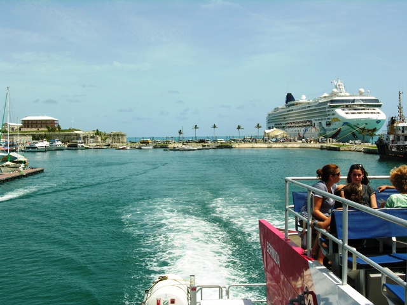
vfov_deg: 34.3
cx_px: 204
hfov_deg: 44.8
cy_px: 152
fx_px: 494
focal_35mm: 42
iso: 50
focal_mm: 10.7
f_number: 7.3
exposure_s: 1/213
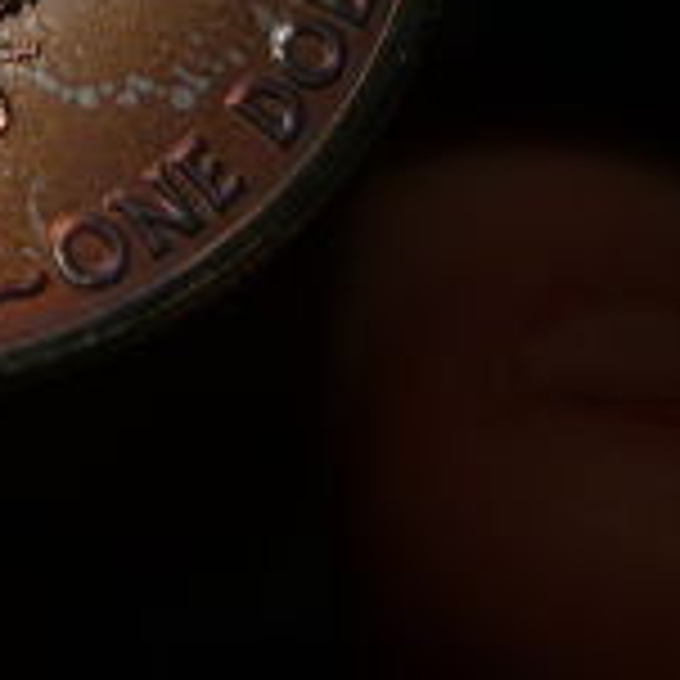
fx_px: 2734
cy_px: -216
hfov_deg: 13.8
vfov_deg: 13.6
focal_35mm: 123
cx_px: -117
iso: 100
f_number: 2.8
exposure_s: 1/60
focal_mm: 7.4
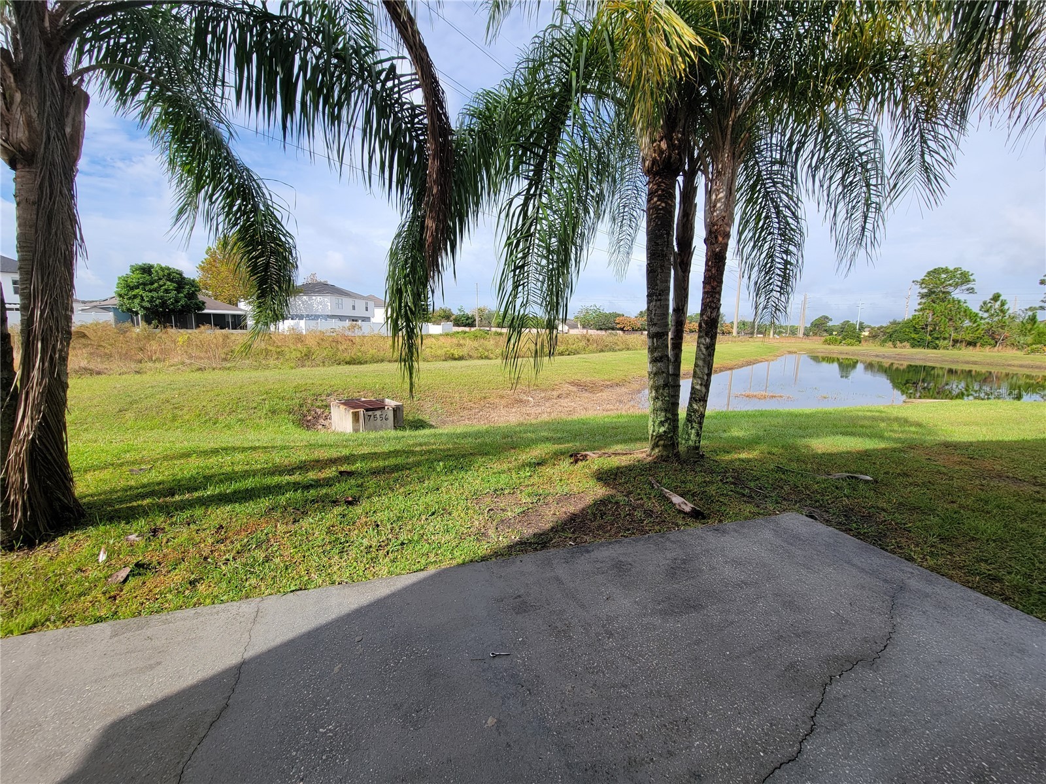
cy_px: 392
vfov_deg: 89.9
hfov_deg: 106.2
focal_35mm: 13
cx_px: 523
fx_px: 393
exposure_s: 1/1063
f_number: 2.2
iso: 50
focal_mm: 2.2
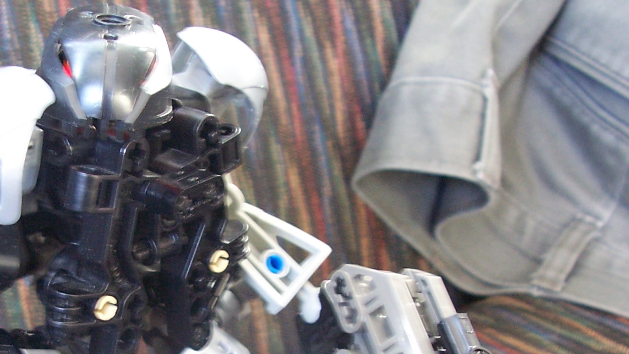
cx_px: 191
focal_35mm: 64
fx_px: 1067
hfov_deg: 32.5
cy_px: 299
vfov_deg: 18.6
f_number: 2.8
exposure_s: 1/10
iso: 140
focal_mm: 6
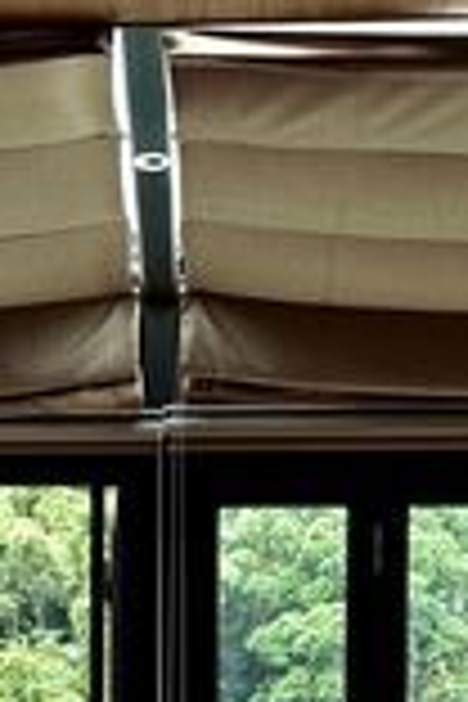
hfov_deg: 14.2
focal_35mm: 96
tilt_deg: +0.7
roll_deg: -0.6
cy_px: 832
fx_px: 1872
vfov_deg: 20.0
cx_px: 122
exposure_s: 1/121
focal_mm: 6.76
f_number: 1.78
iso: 64
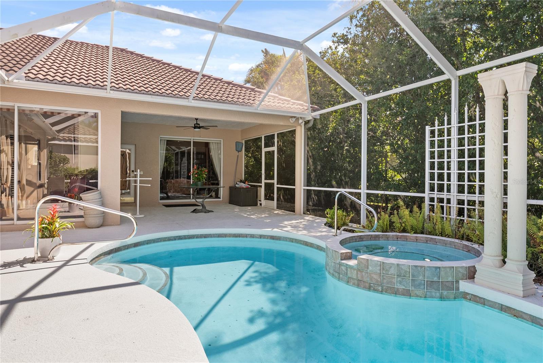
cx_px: 272
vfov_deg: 57.3
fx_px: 332
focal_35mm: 22
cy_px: 182
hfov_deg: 78.6
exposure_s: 1/80
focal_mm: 22
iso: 400
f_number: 8
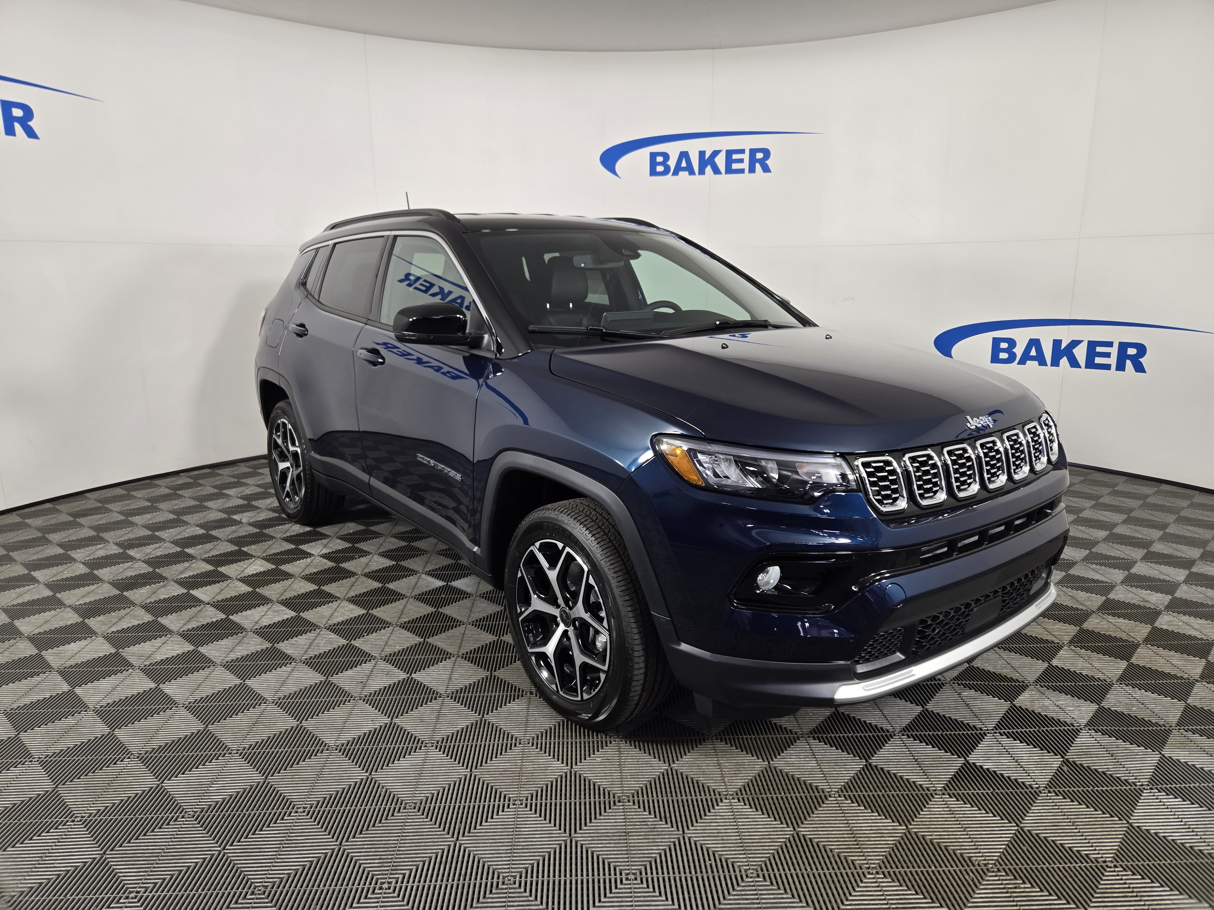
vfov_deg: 58.9
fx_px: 807
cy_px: 455
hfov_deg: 73.9
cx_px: 607
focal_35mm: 23
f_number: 1.8
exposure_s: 1/120
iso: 80
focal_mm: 5.4
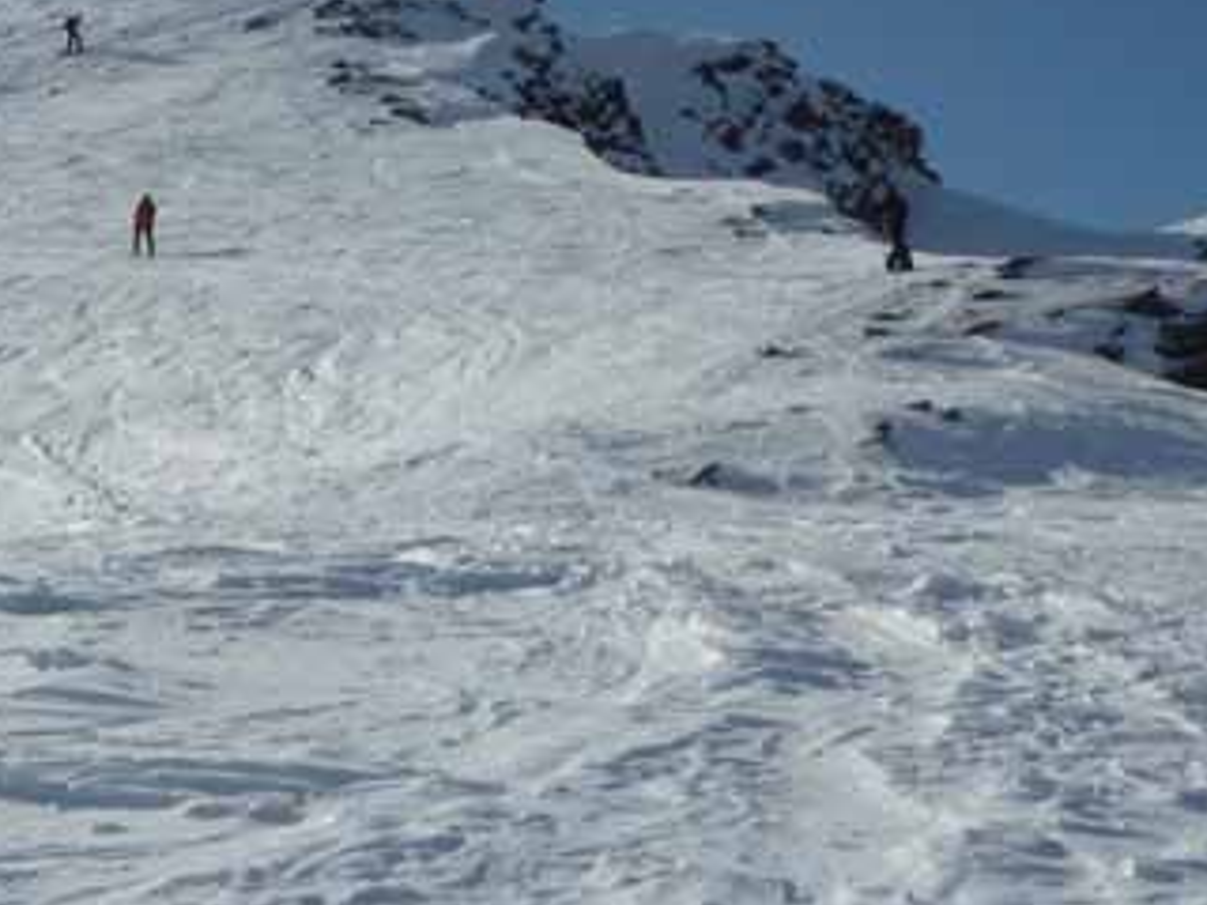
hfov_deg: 21.6
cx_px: 279
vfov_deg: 16.4
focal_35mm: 90
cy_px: 294
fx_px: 3138
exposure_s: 1/1000
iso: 100
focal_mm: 6.3
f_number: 7.1
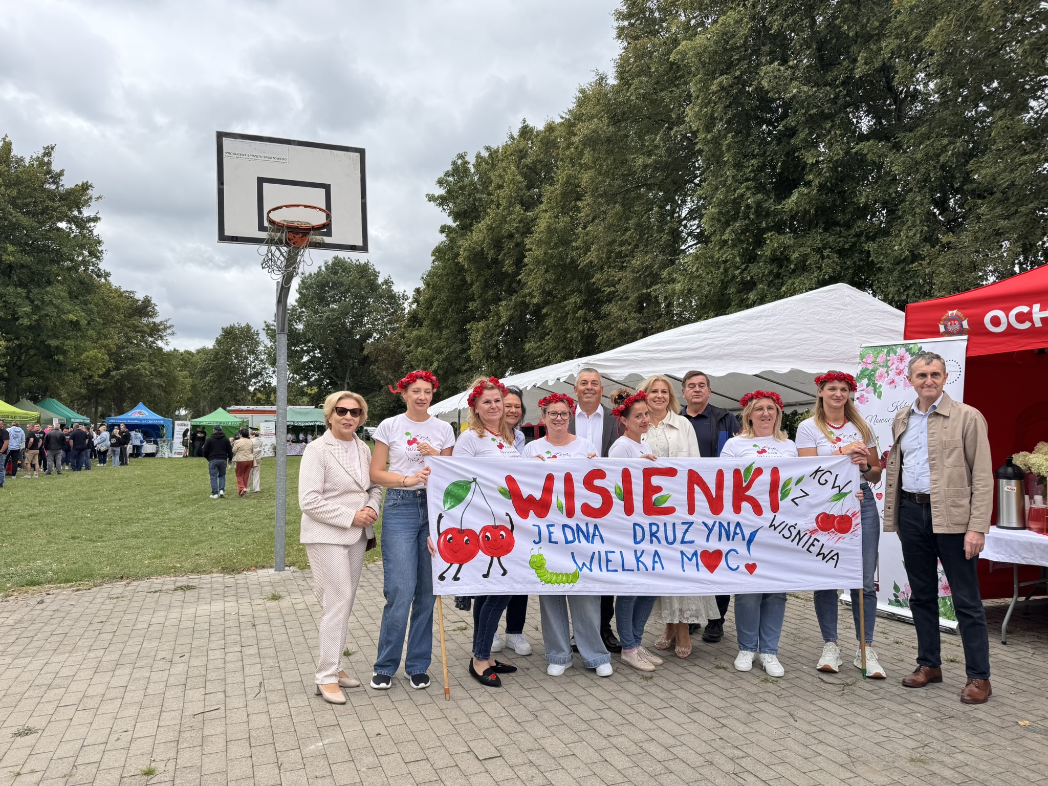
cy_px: 393
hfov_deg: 71.6
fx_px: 727
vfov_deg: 56.8
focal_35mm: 24
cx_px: 524
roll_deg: +1.0
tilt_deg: +1.7
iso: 80
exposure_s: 1/2415
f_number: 1.78
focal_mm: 6.76
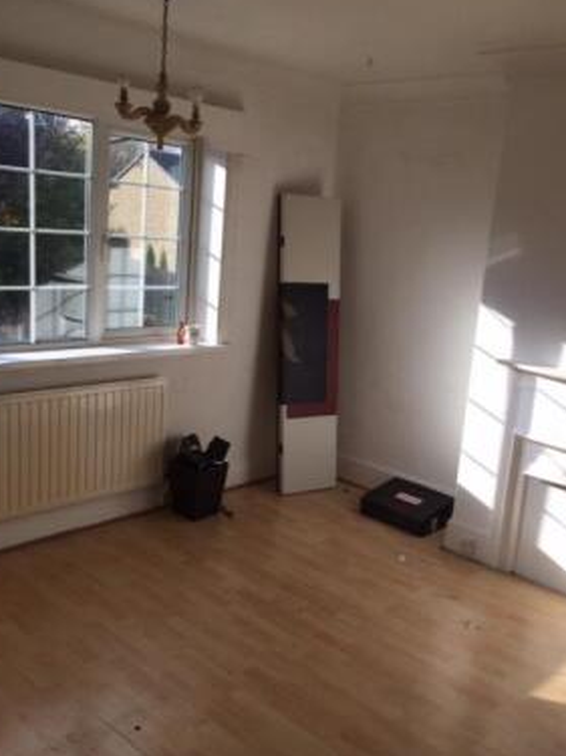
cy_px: 382
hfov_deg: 40.7
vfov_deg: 52.6
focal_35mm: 35
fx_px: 763
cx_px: 300
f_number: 2.2
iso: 32
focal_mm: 4.12
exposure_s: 1/684
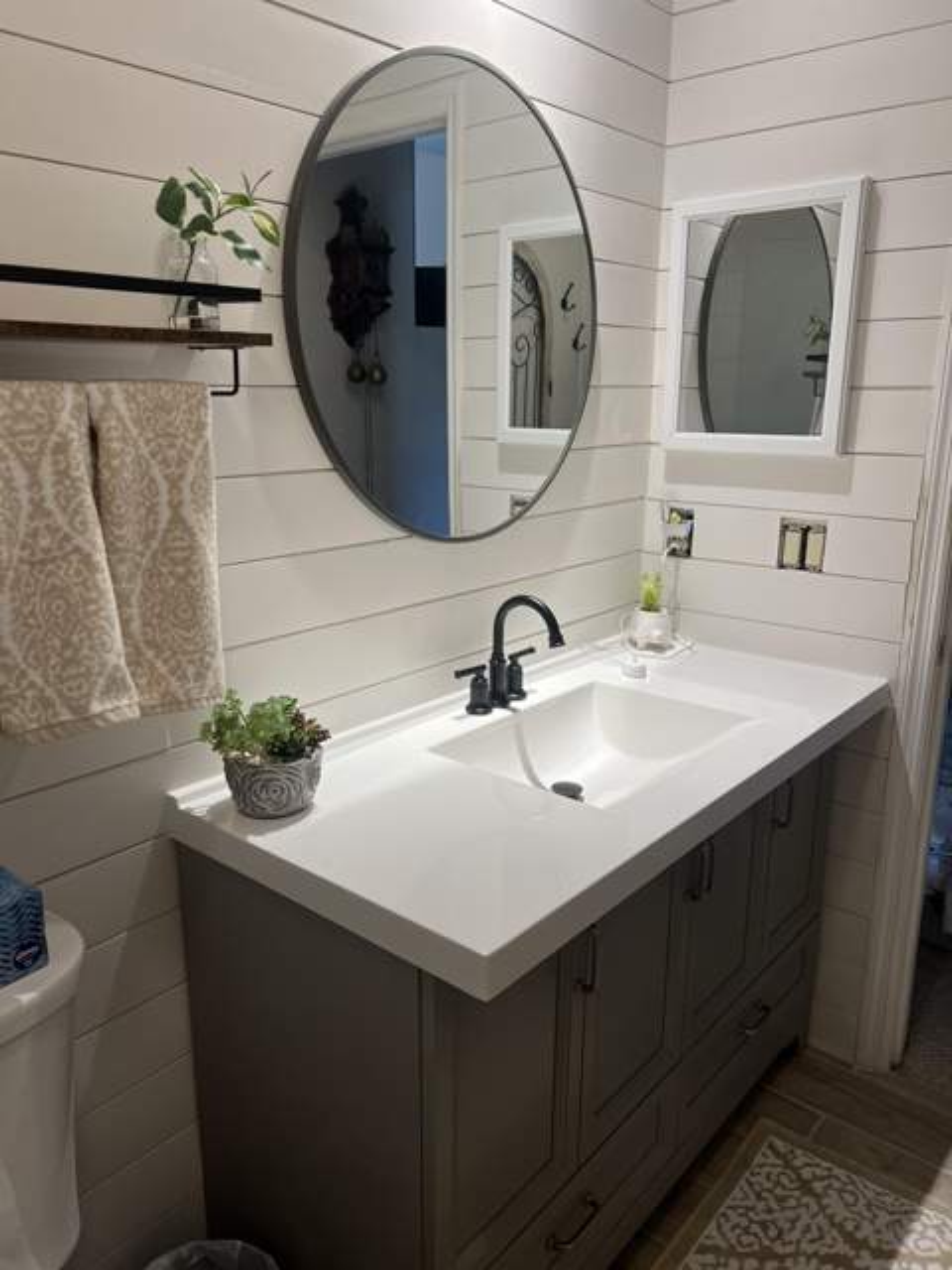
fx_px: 953
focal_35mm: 26
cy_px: 635
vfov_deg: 67.3
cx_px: 476
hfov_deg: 53.1
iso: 100
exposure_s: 1/120
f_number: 1.5
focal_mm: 5.7
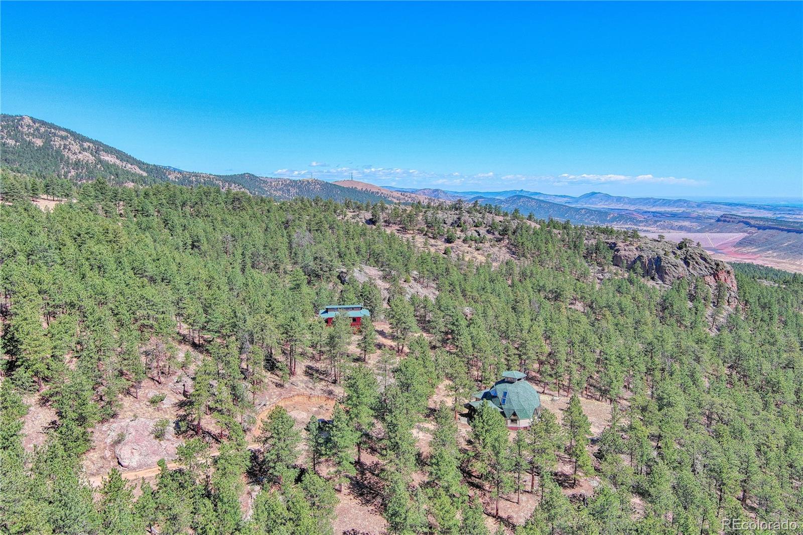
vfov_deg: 44.9
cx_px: 402
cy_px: 268
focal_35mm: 29
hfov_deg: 63.7
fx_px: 647
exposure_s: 1/1377
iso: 100
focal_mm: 10.6
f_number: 2.8
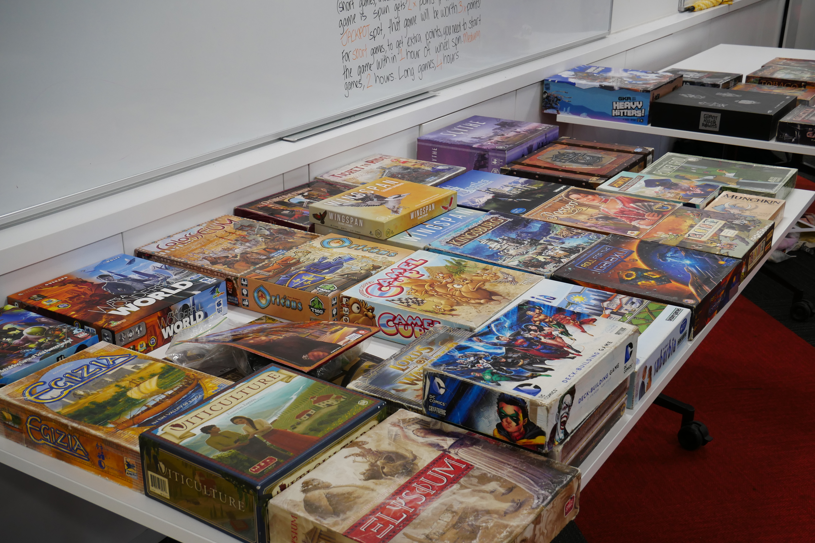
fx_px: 951
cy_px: 308
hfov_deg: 46.4
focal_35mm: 42
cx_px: 409
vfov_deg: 31.9
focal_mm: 20
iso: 400
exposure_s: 1/13
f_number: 5.6
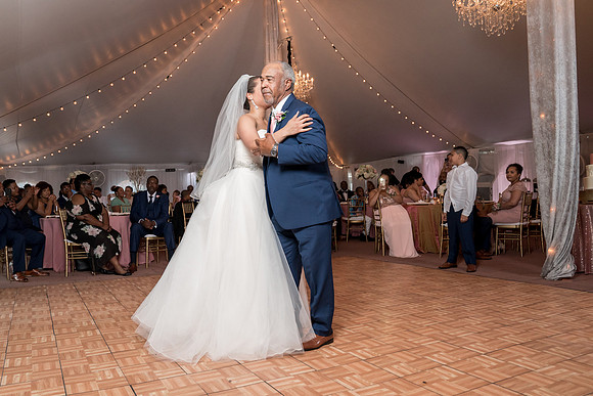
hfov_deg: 64.6
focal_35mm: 28
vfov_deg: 45.9
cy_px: 195
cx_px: 264
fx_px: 467
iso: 2000
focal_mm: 24
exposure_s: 1/200
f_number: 4
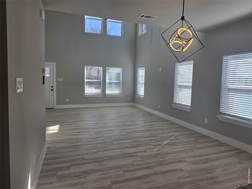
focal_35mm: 23
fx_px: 167
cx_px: 126
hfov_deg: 73.9
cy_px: 94
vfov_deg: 58.9
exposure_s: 1/124
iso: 12
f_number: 1.7
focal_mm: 6.3
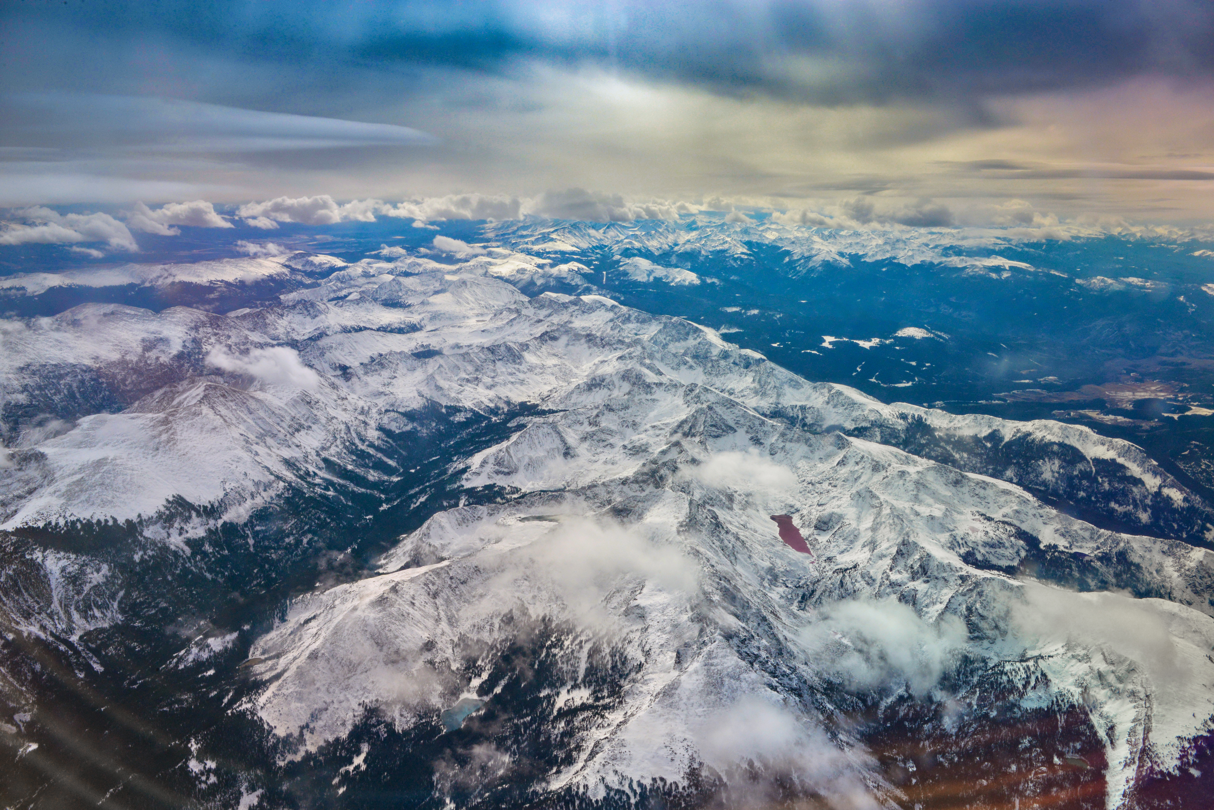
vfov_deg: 45.0
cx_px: 607
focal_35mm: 29
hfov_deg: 63.6
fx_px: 978
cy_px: 405
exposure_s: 1/100
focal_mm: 29
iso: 400
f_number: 22
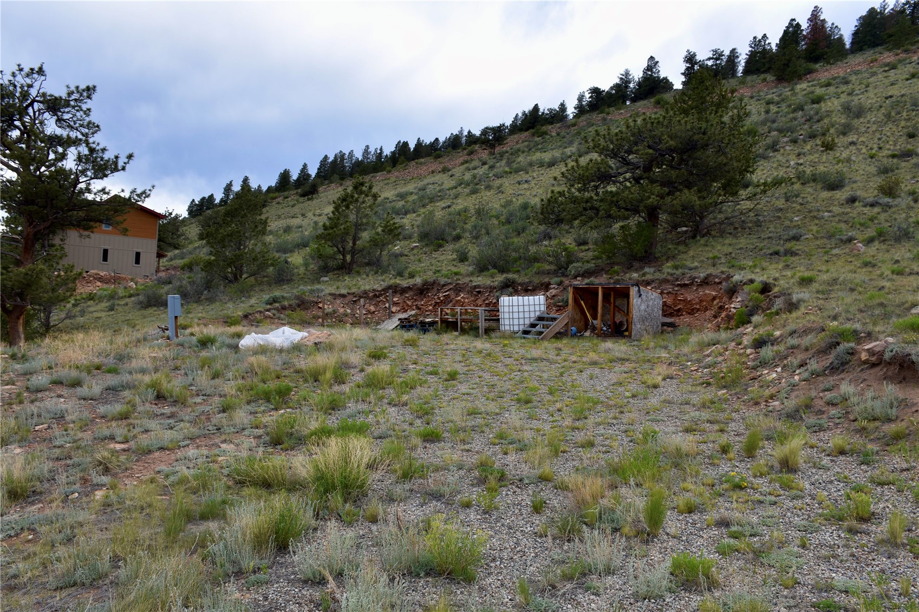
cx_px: 460
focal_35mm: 27
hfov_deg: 67.4
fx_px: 689
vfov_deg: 47.9
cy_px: 306
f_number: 8
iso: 100
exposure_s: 1/200
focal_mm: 18
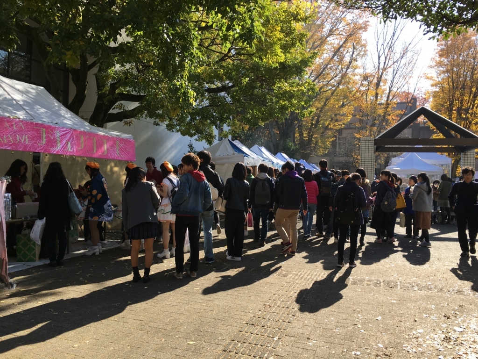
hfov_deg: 61.7
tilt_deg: -0.5
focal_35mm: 29
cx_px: 239
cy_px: 180
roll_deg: -2.2
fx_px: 400
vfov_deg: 48.2
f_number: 2.2
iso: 25
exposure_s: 1/523
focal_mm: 4.15
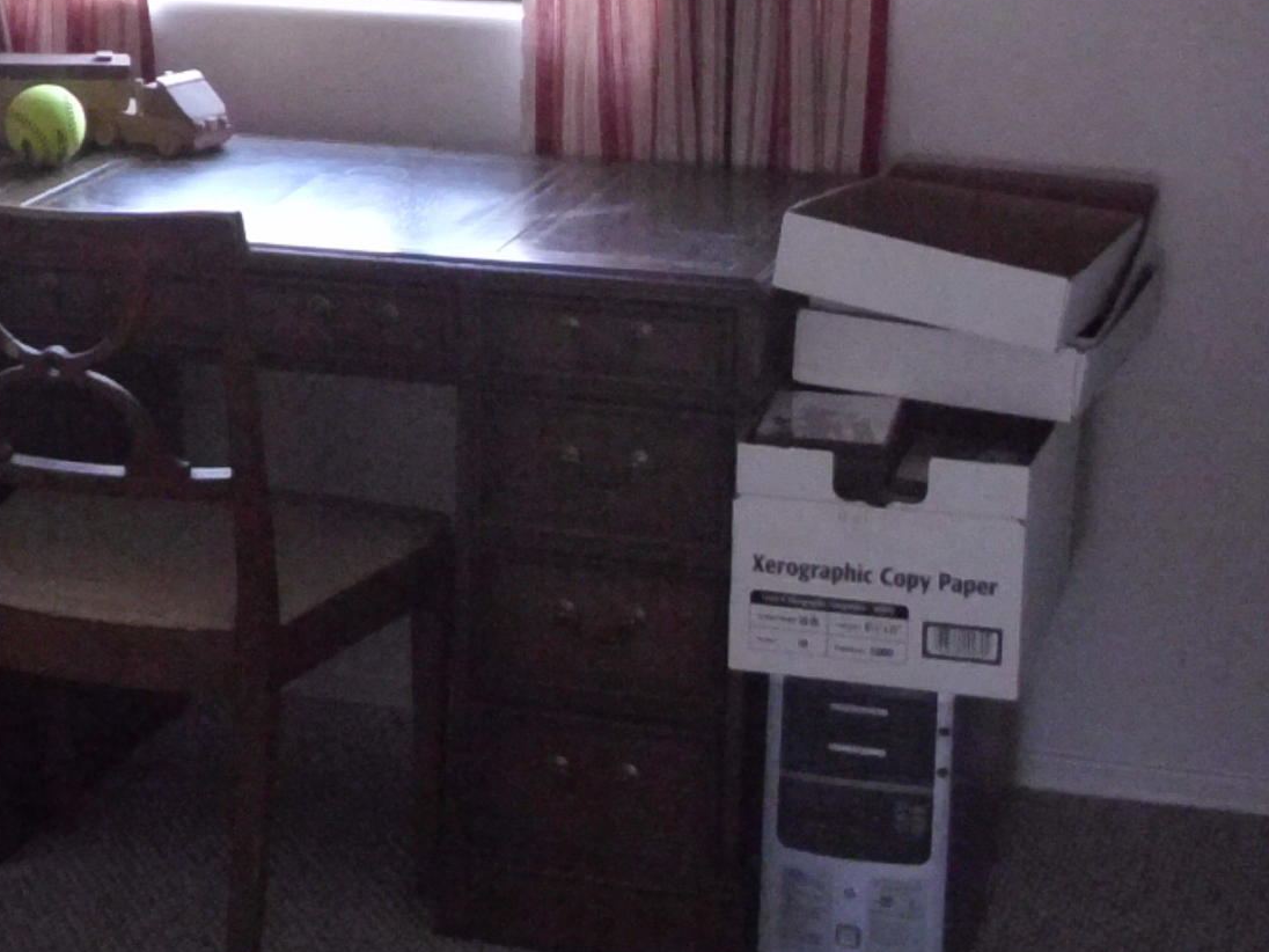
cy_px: -123
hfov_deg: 18.3
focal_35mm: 104
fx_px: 3813
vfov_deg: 13.9
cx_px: -87
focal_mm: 6.3
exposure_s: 1/60
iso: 800
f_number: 2.9
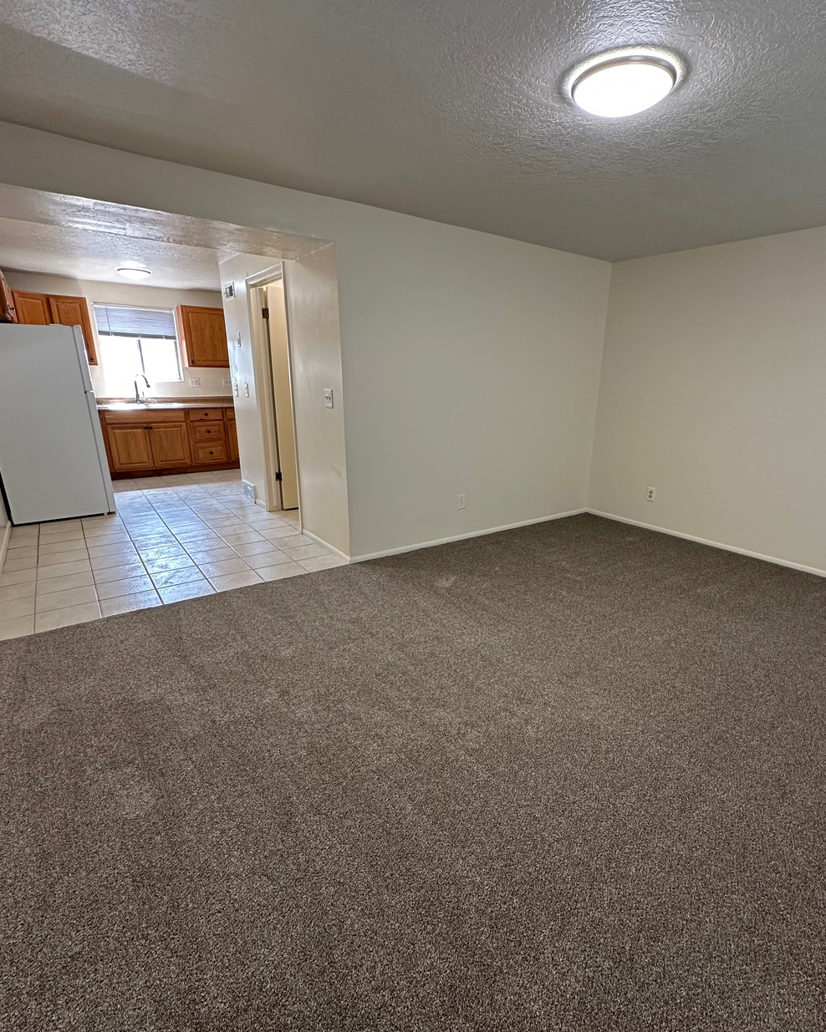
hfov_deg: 76.7
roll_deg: -2.3
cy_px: 535
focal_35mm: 17
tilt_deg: -17.1
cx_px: 456
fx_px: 519
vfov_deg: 89.6
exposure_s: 1/60
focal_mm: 2.22
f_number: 2.2
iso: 200
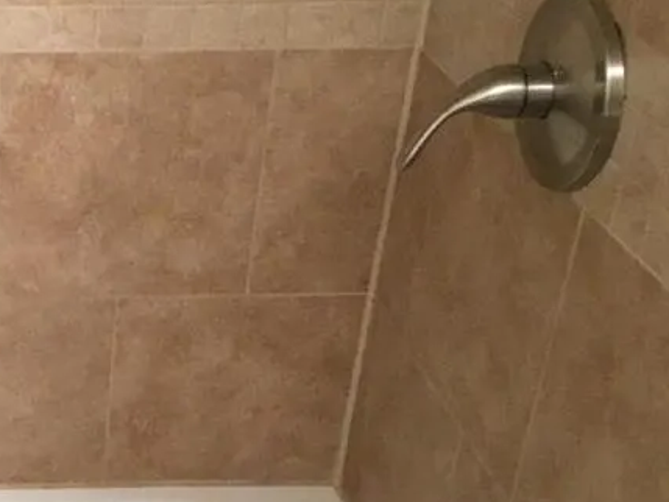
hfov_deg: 24.7
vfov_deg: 19.9
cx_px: -48
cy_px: 298
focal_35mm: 74
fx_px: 1431
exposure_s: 1/30
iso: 200
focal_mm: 3.3
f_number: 2.4
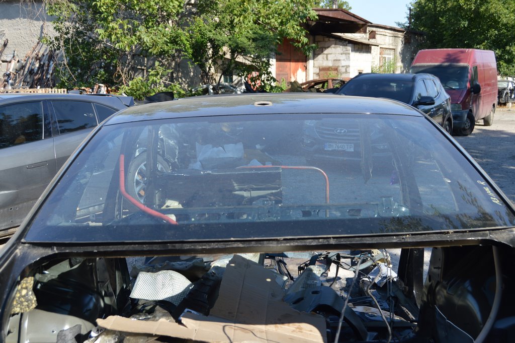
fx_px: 557
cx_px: 258
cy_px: 172
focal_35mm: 39
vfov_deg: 34.2
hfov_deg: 49.6
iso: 100
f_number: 7.1
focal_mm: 26
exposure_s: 1/200
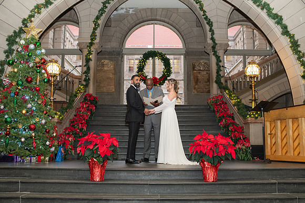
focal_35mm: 38
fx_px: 318
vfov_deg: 35.4
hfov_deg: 51.3
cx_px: 155
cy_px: 103
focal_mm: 35
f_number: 3.5
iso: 1000
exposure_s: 1/200
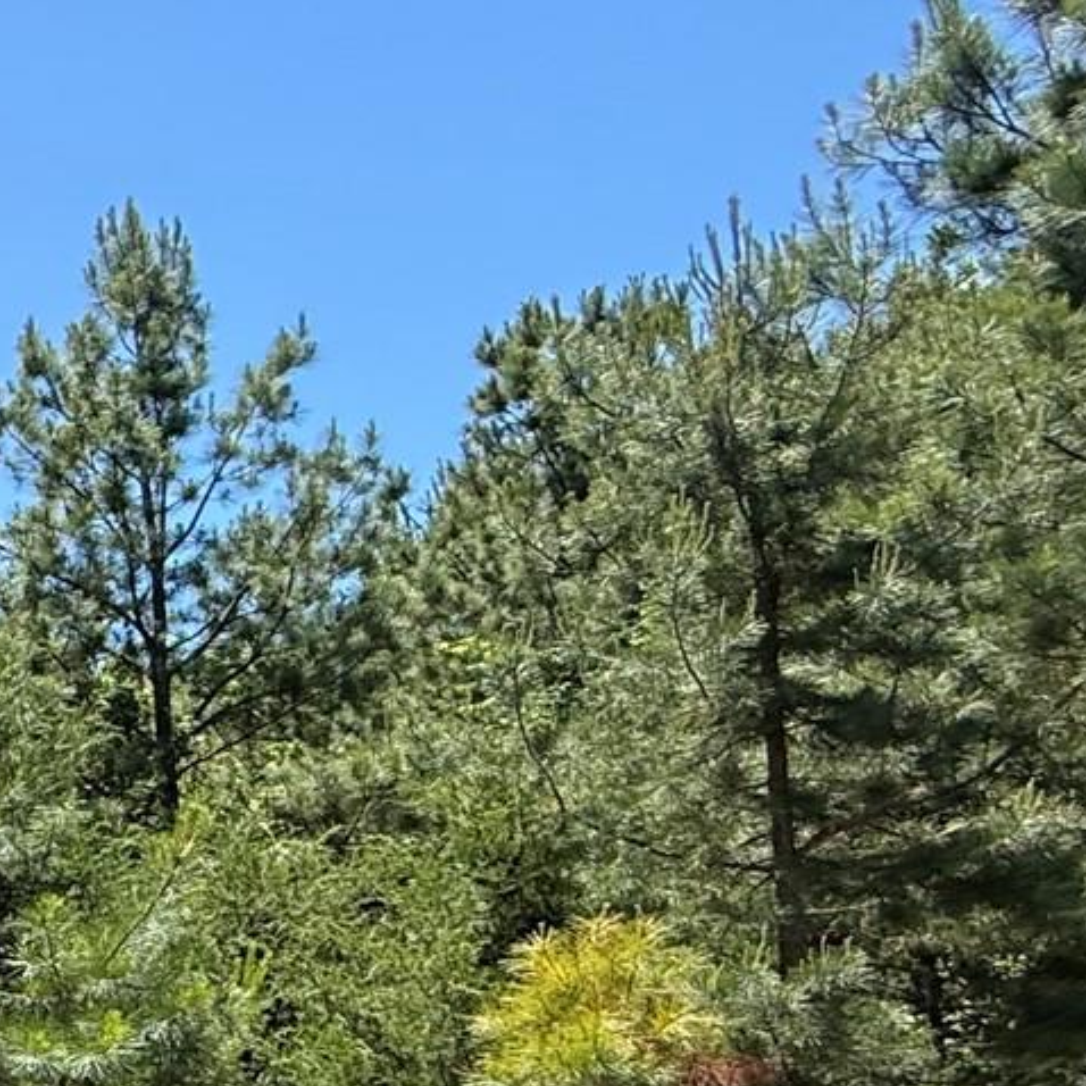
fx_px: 1881
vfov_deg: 30.3
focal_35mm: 53
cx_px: -825
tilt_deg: +5.1
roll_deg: +0.2
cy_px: 1050
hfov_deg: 21.8
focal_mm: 2.22
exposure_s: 1/579
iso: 64
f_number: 2.2
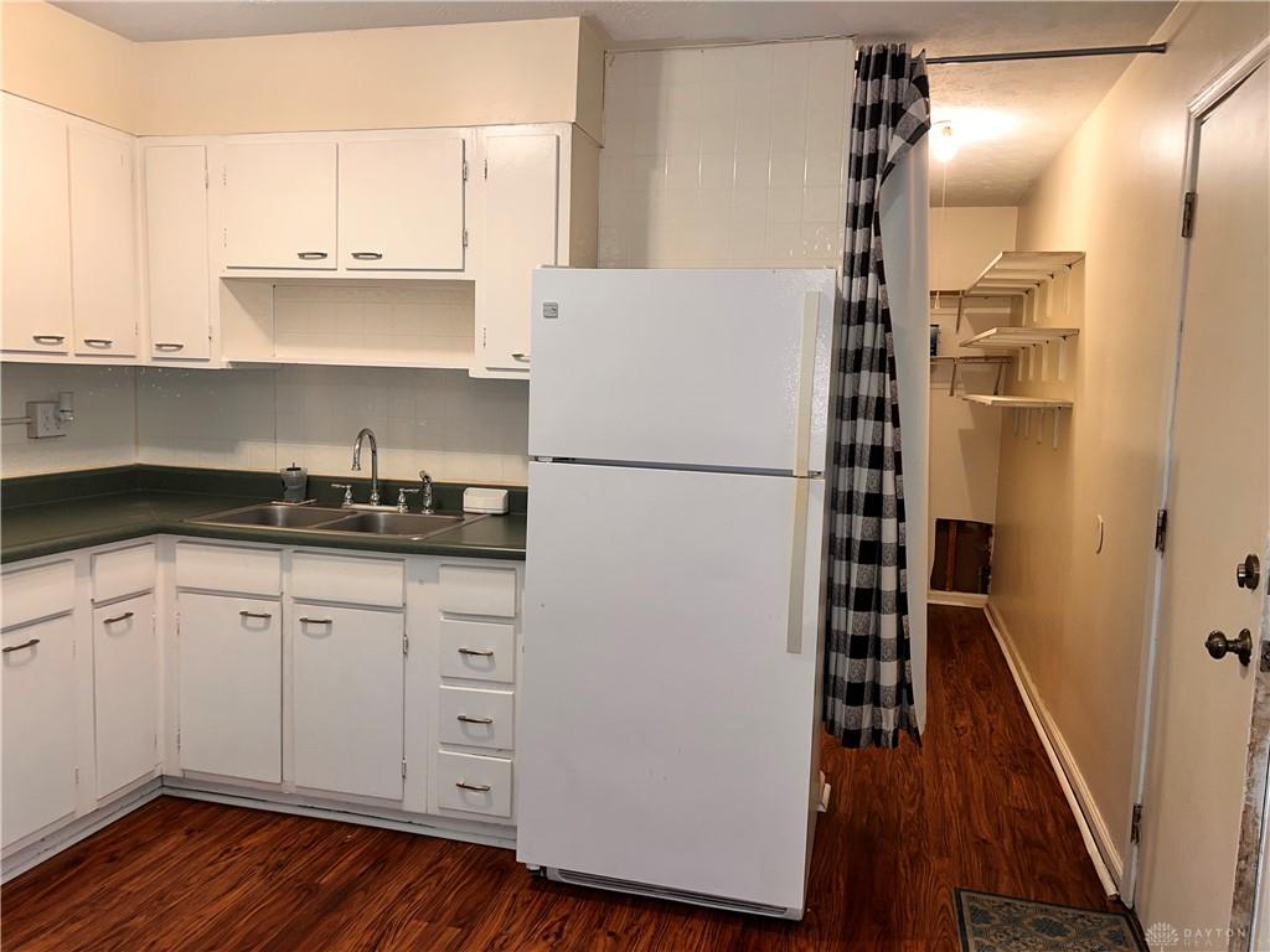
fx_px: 954
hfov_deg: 67.3
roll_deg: -1.7
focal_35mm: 26
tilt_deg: -5.7
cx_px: 635
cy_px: 476
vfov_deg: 53.1
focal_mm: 5.7
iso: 32
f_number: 1.5
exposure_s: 1/28
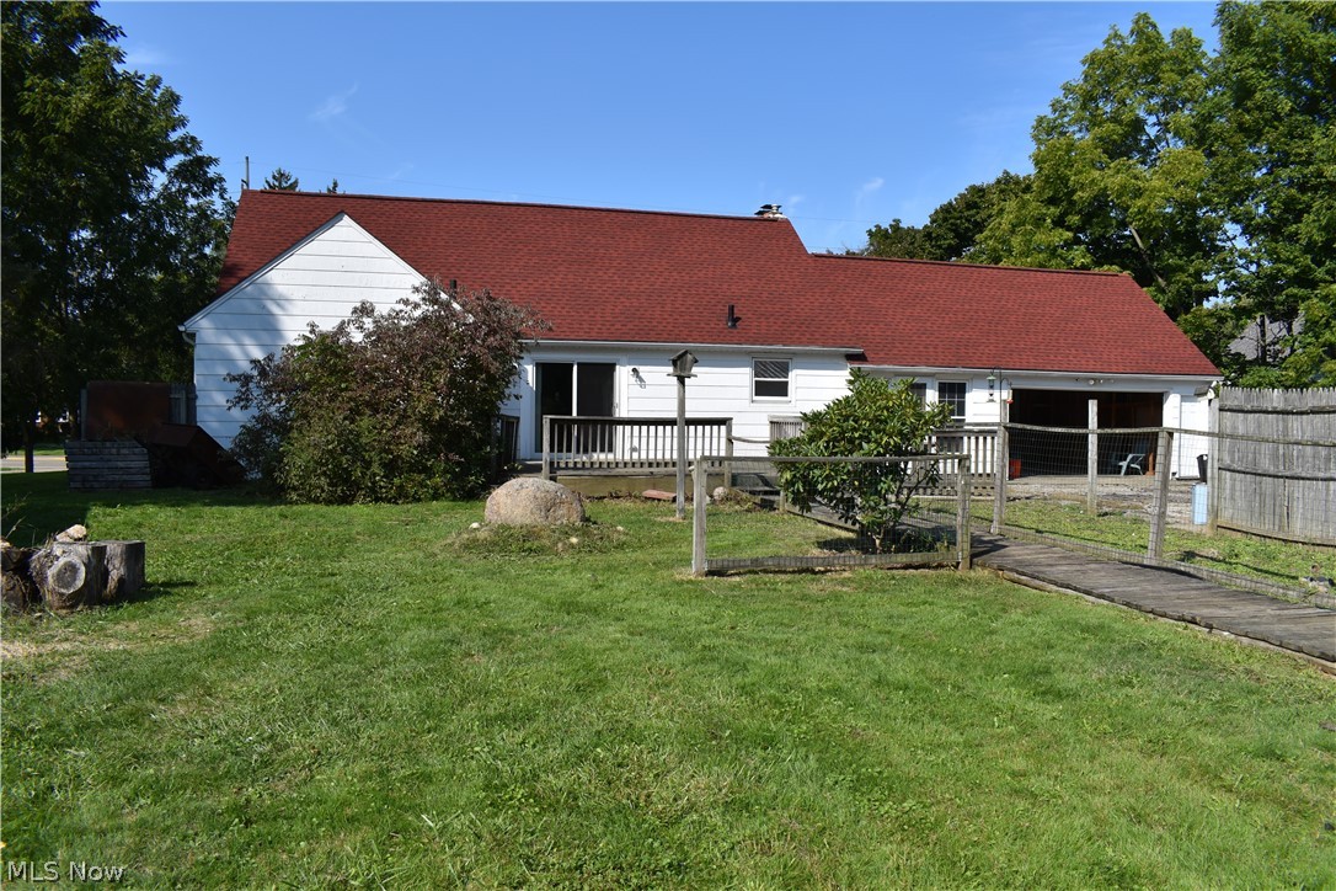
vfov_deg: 47.9
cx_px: 668
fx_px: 1002
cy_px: 446
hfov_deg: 67.4
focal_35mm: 27
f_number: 9
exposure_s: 1/320
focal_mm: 18
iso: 100
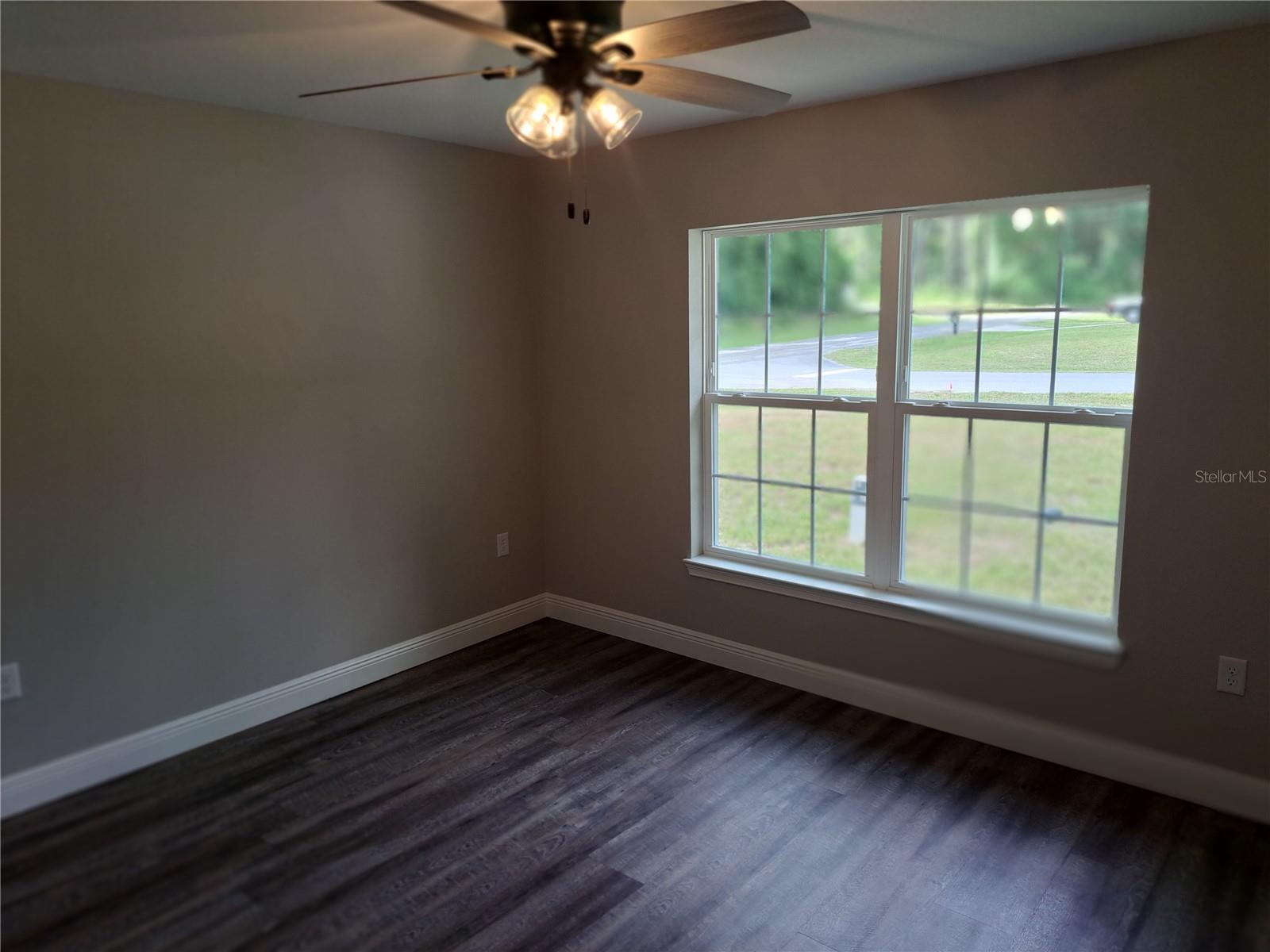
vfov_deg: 56.8
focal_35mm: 24
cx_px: 635
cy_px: 476
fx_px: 881
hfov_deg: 71.6
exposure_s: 1/60
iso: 50
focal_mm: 5.23
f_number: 1.8
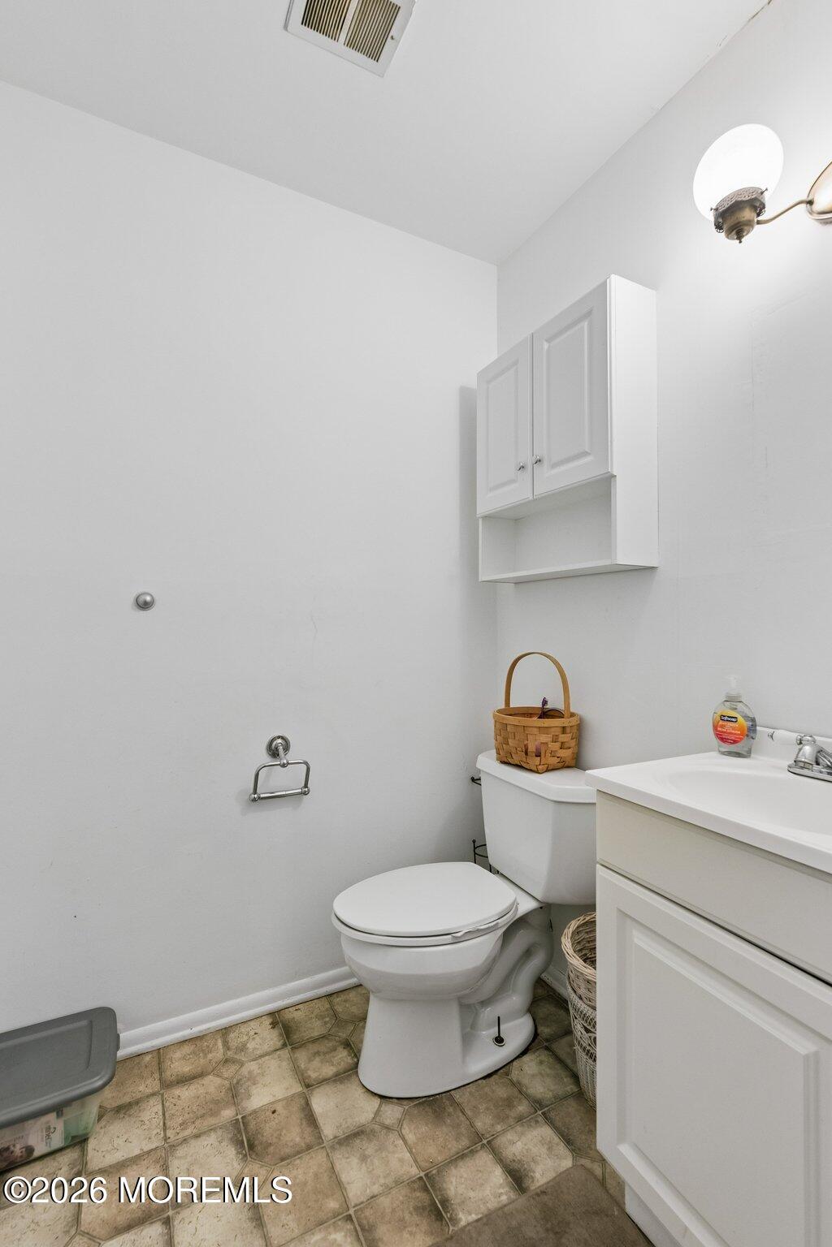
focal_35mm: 15
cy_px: 624
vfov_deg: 100.4
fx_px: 520
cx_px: 416
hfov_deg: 77.3
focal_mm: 15
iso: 1000
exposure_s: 1/20
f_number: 7.1
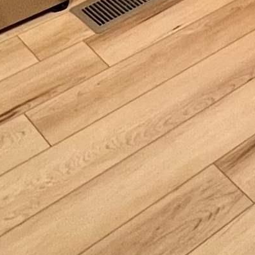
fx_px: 742
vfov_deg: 12.2
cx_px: 224
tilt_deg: -2.8
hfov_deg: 19.2
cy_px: -458
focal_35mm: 89
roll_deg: -0.1
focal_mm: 1.57
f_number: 1.8
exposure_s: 1/60
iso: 200
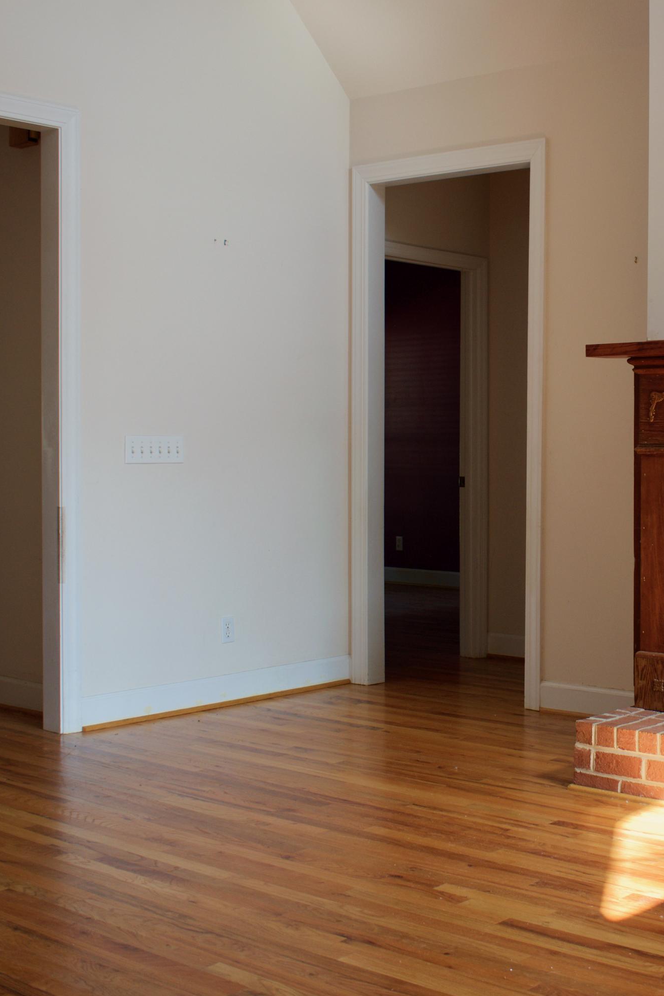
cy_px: 502
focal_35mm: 50
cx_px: 536
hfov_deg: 26.5
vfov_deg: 39.6
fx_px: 1383
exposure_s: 1/60
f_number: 5
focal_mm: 22
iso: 100
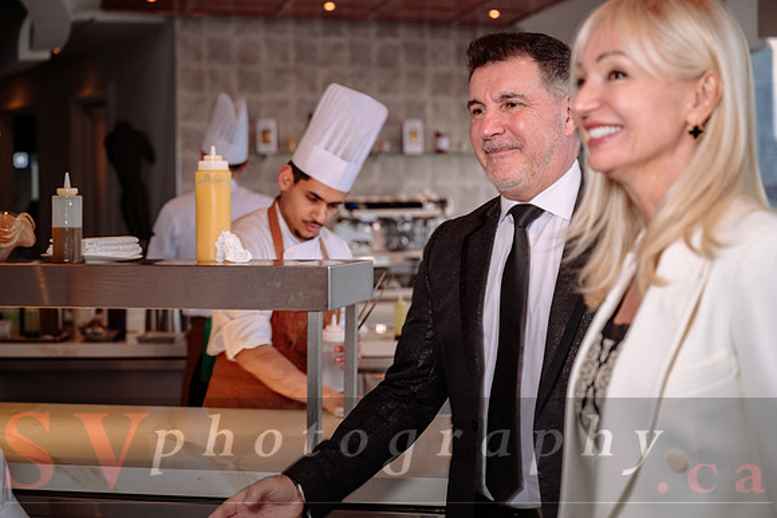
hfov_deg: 28.8
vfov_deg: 19.5
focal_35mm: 70
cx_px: 388
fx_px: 1511
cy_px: 259
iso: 100
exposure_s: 1/60
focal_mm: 70
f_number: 4
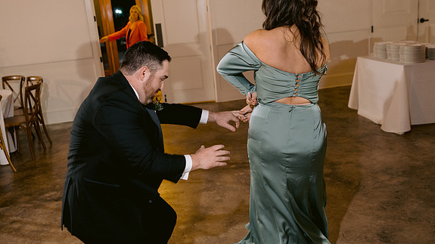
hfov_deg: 54.0
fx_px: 427
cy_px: 111
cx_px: 216
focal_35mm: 37
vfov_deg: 31.9
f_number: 3.2
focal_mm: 35
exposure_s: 1/125
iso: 1600
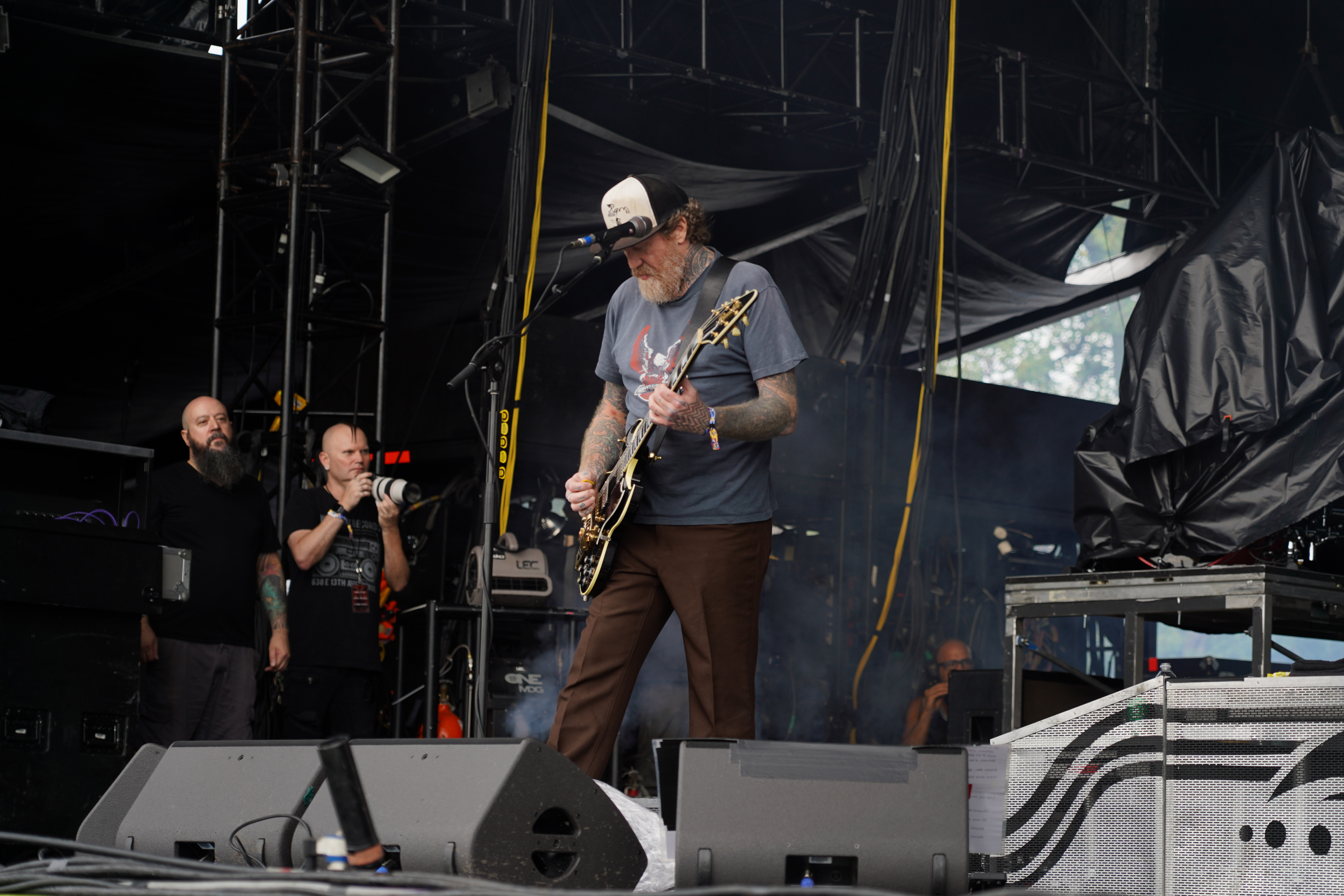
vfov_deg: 13.0
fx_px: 3920
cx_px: 672
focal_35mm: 105
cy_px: 448
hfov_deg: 19.5
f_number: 4.5
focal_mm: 105
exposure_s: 1/160
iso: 100
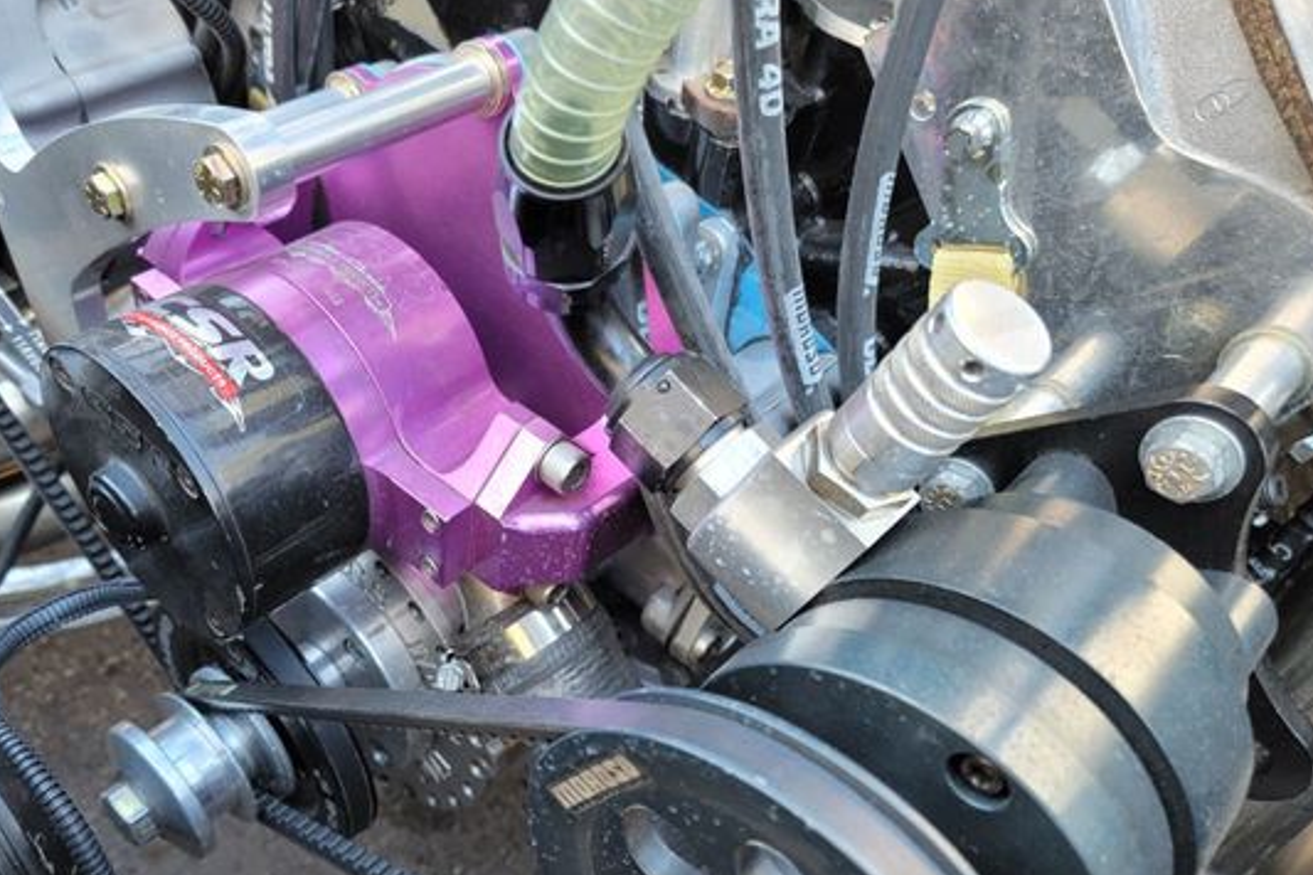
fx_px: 1094
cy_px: 530
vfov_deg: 43.3
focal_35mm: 30
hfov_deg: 61.5
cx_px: 542
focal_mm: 6.7
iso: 160
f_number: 1.8
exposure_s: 1/120
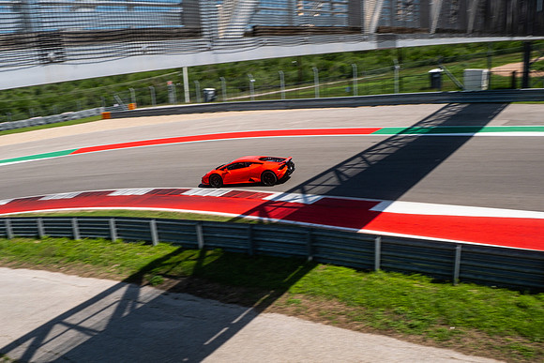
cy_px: 181
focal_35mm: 31
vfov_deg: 42.6
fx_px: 465
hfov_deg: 60.5
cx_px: 248
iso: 160
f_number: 11
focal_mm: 16
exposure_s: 1/200
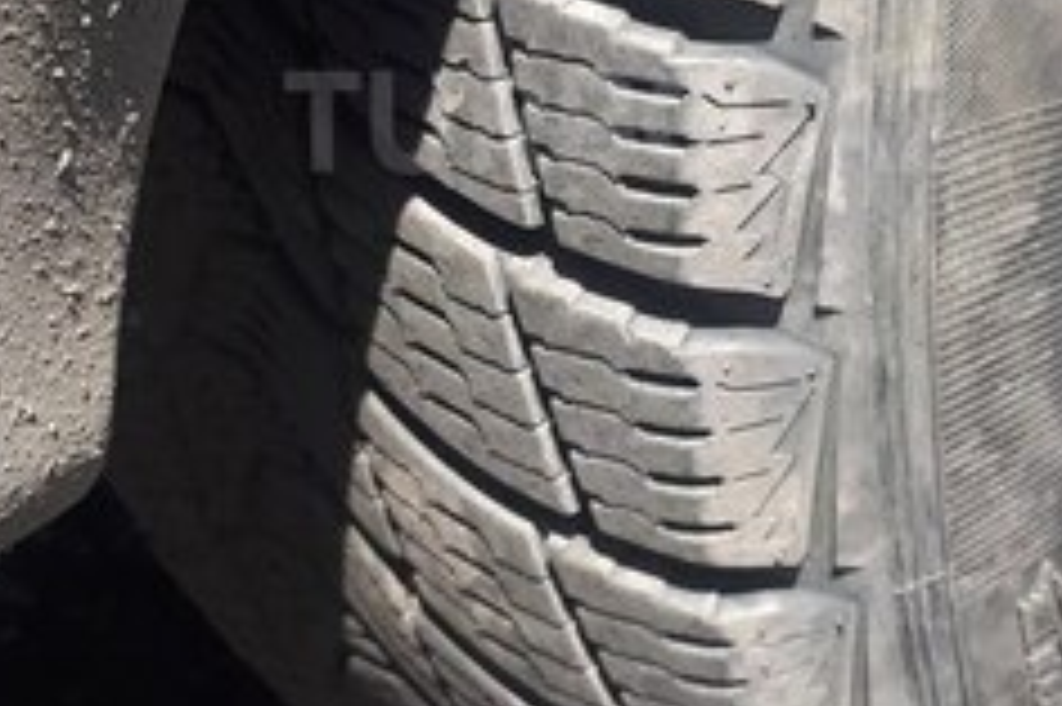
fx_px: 1739
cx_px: 630
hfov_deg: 33.9
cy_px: 121
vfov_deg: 22.6
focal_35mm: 59
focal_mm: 3.6
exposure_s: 1/674
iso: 40
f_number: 1.9
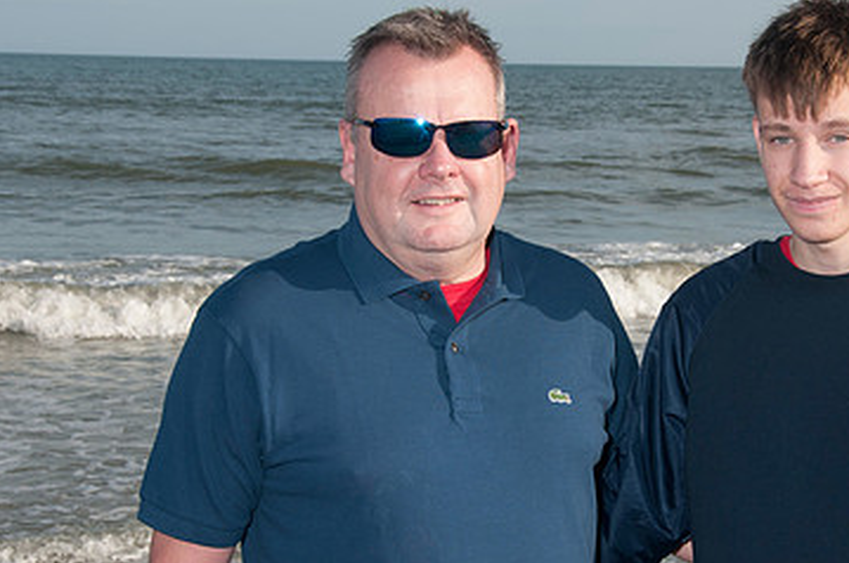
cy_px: 283
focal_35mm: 97
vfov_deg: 14.1
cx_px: 605
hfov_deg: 20.9
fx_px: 2283
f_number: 11
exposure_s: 1/250
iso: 100
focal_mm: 40
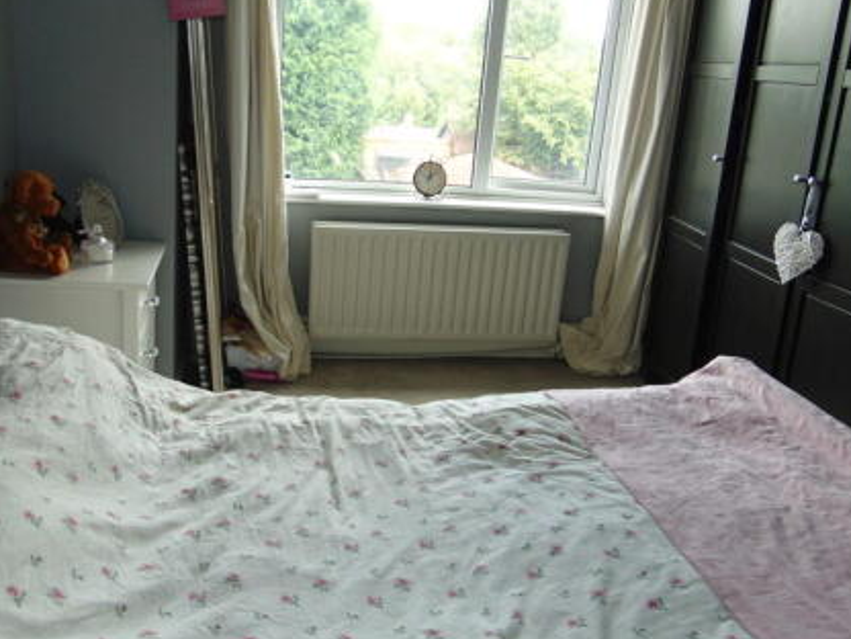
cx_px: 365
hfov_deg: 52.4
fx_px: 860
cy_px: 306
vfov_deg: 40.7
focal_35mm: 35
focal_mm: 4.5
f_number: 3
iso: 80
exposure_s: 1/30
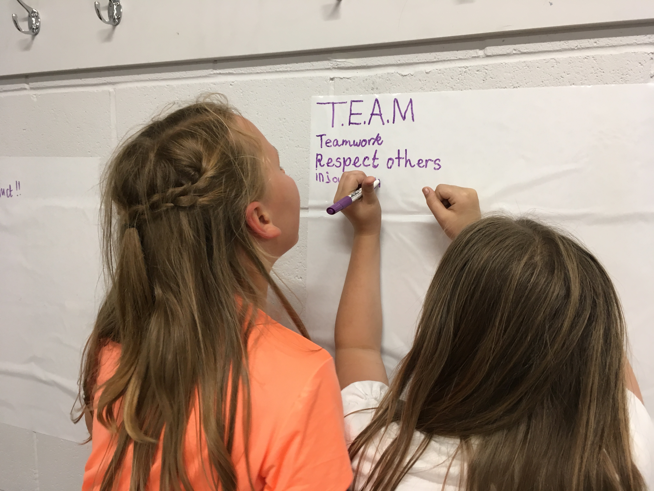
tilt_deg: -5.1
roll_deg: +0.3
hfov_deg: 61.7
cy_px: 246
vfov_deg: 48.2
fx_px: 548
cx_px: 327
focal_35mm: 29
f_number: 2.2
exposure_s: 1/33
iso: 100
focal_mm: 4.15
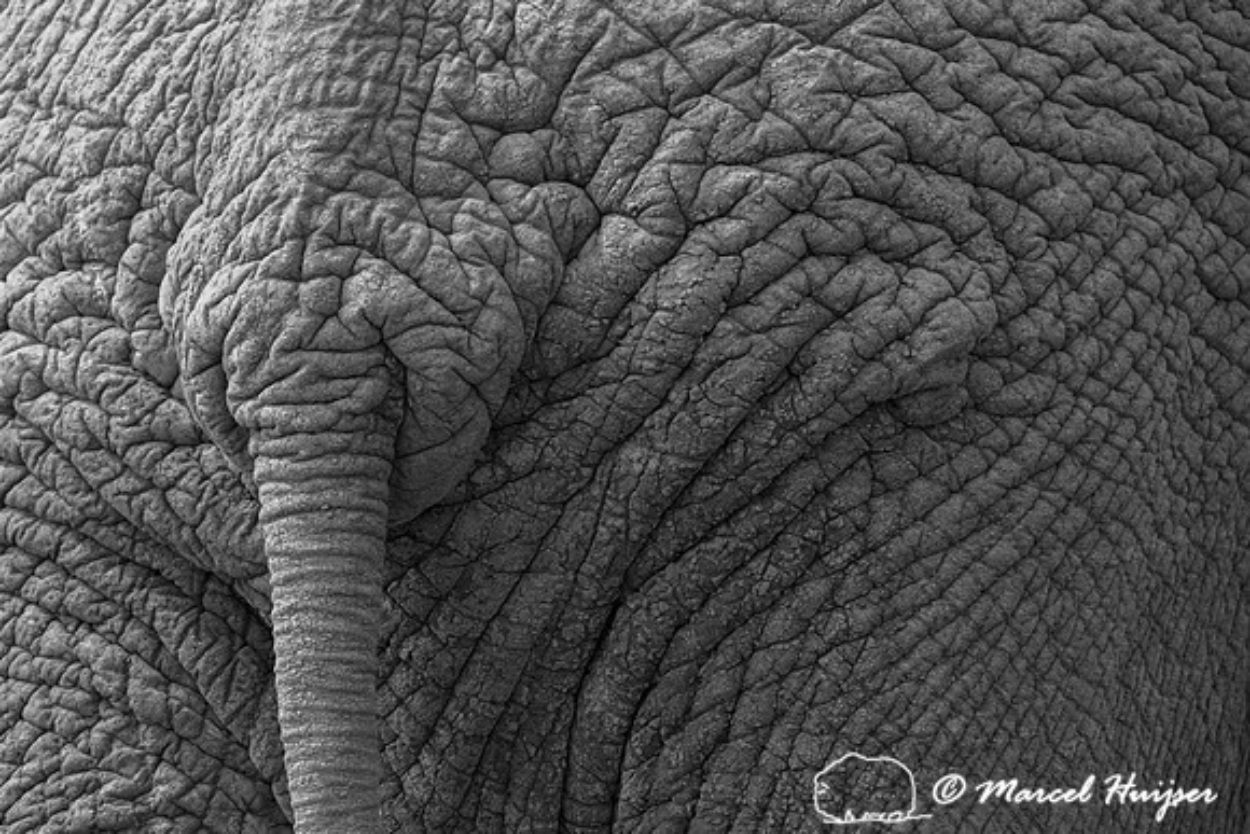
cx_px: 625
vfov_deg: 2.3
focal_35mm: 600
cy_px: 417
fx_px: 20837
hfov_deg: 3.4
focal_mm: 600
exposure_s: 1/800
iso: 1250
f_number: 9
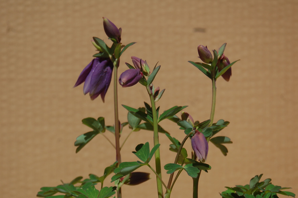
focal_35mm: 120
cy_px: 99
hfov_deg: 17.1
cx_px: 149
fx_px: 992
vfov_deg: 11.4
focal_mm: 80
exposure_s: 1/640
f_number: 6.3
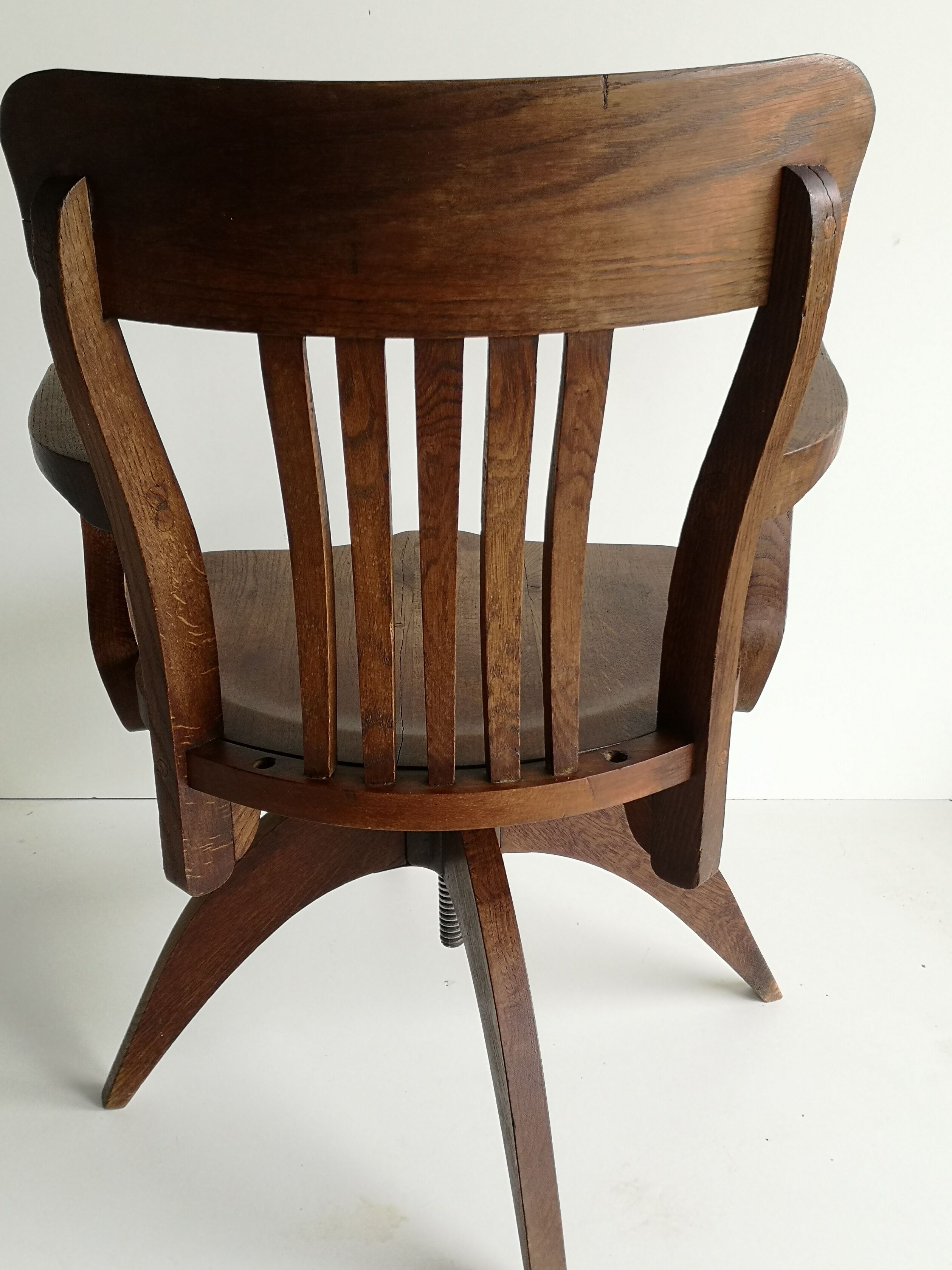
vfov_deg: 47.9
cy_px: 618
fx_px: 1430
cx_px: 414
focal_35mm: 39
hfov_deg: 36.8
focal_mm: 3.95
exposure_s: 1/120
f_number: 1.8
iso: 100
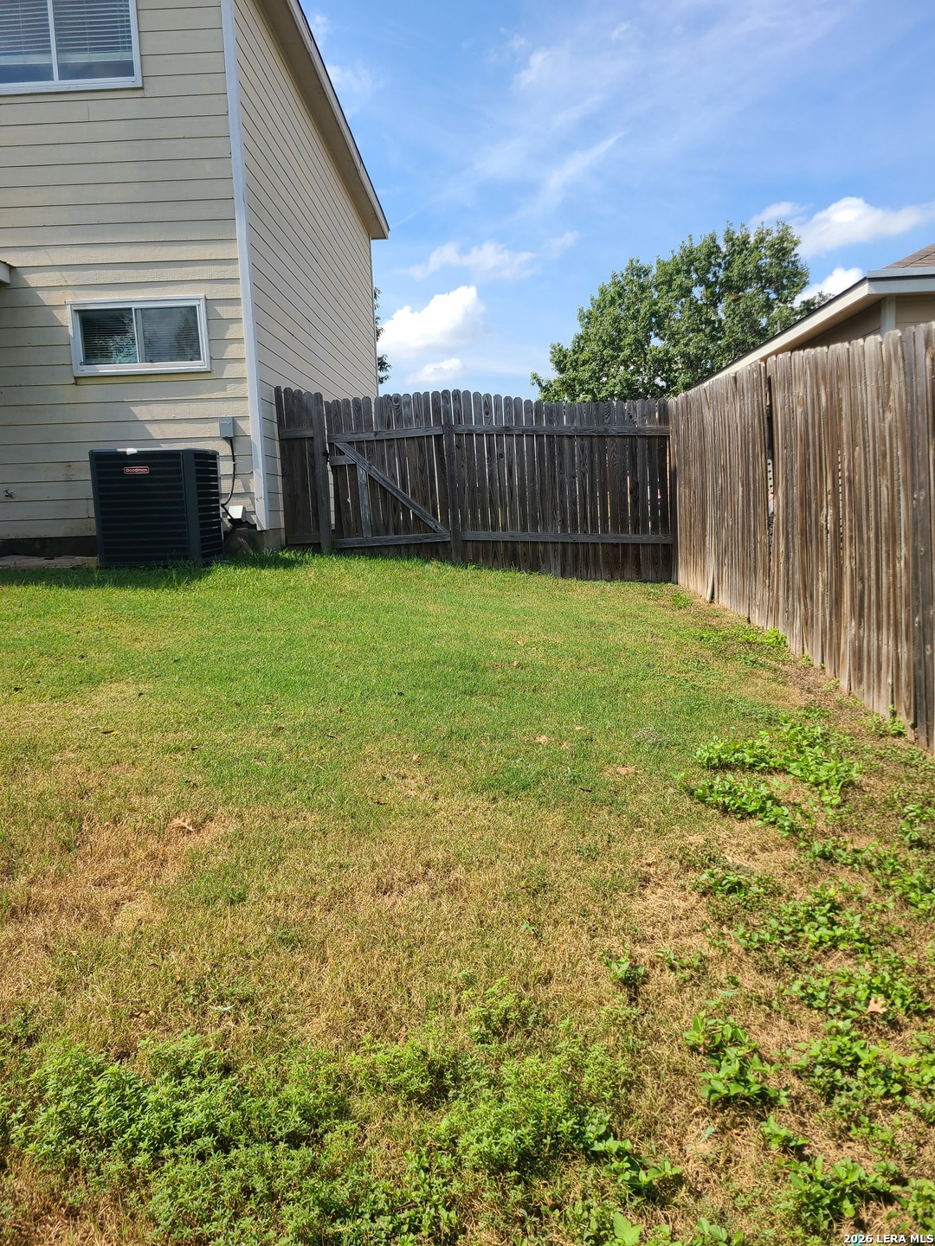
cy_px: 623
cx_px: 468
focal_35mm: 26
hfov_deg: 53.1
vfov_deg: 67.3
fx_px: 936
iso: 40
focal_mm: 5.4
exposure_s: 1/1601
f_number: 1.8
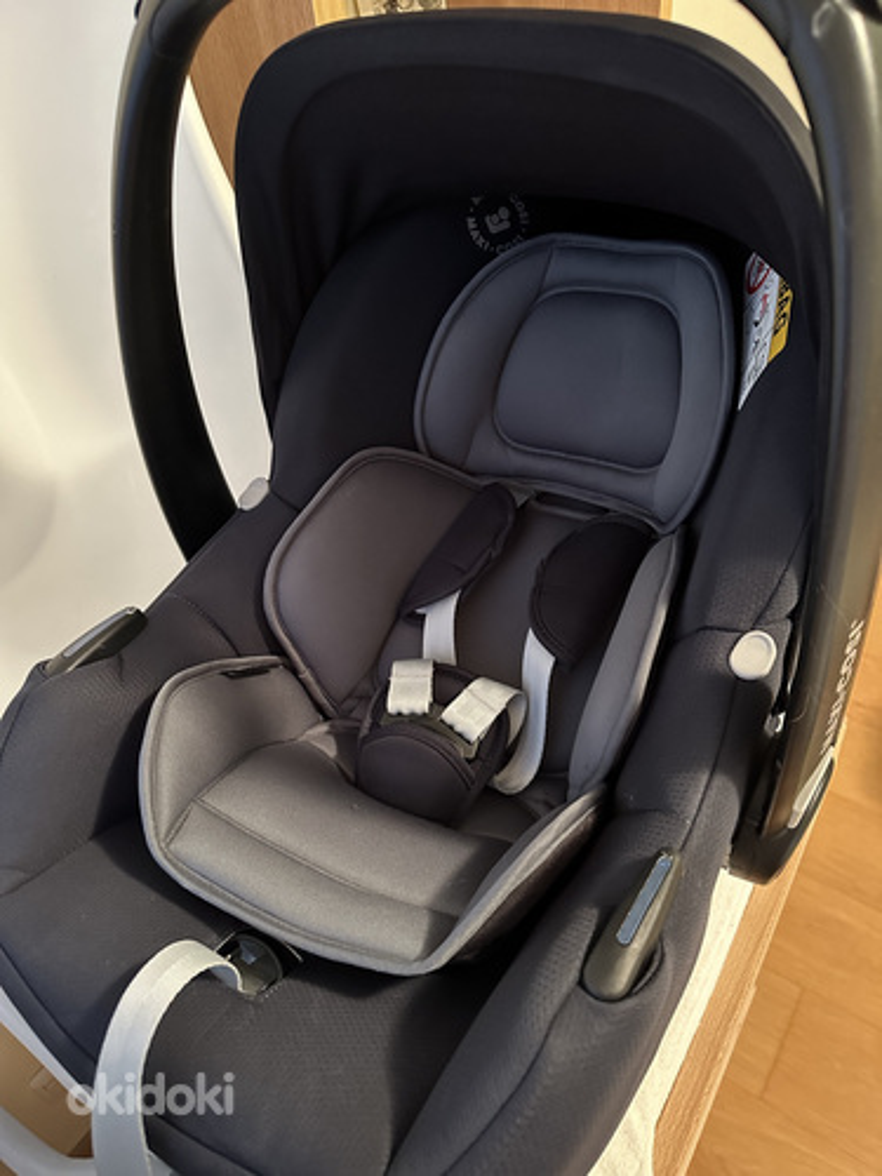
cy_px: 588
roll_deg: +7.5
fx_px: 815
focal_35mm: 24
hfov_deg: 56.8
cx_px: 441
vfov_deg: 71.6
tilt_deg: -42.0
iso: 1000
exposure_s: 1/33
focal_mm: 6.86
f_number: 1.78
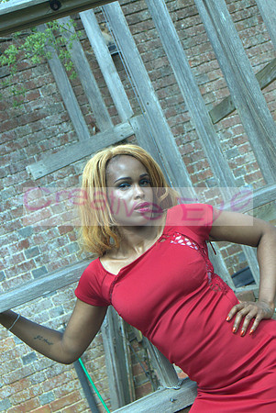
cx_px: 138
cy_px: 206
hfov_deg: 16.6
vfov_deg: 24.6
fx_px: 946
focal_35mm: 82
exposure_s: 1/800
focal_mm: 55
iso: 250
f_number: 7.1
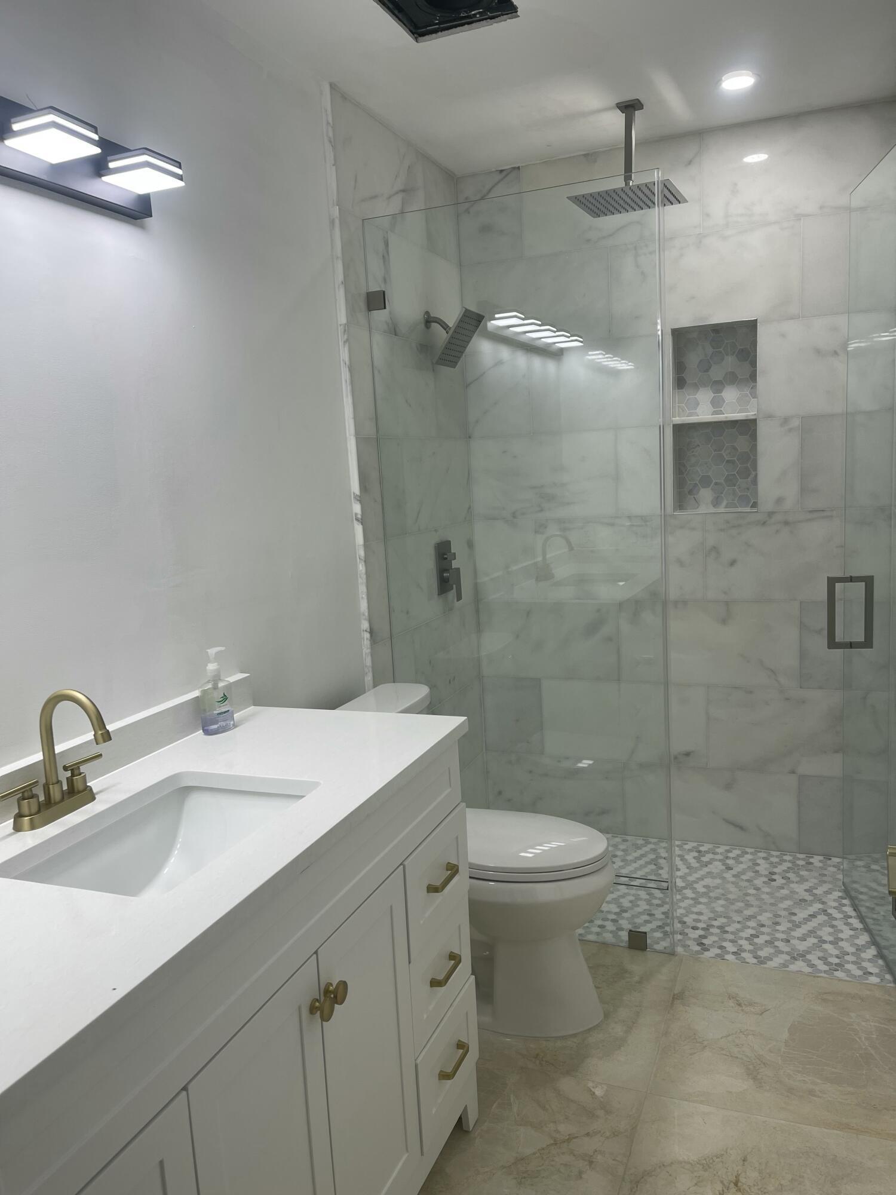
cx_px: 448
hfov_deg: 54.9
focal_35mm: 25
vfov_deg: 69.4
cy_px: 598
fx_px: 863
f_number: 1.6
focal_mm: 5.1
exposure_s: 1/120
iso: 50
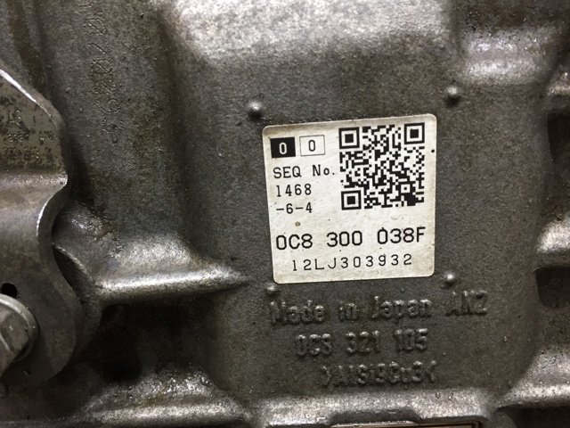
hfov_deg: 61.7
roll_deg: -5.2
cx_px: 285
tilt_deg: -21.1
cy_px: 214
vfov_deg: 48.2
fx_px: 478
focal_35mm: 29
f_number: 2.2
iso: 100
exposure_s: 1/33
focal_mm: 4.15
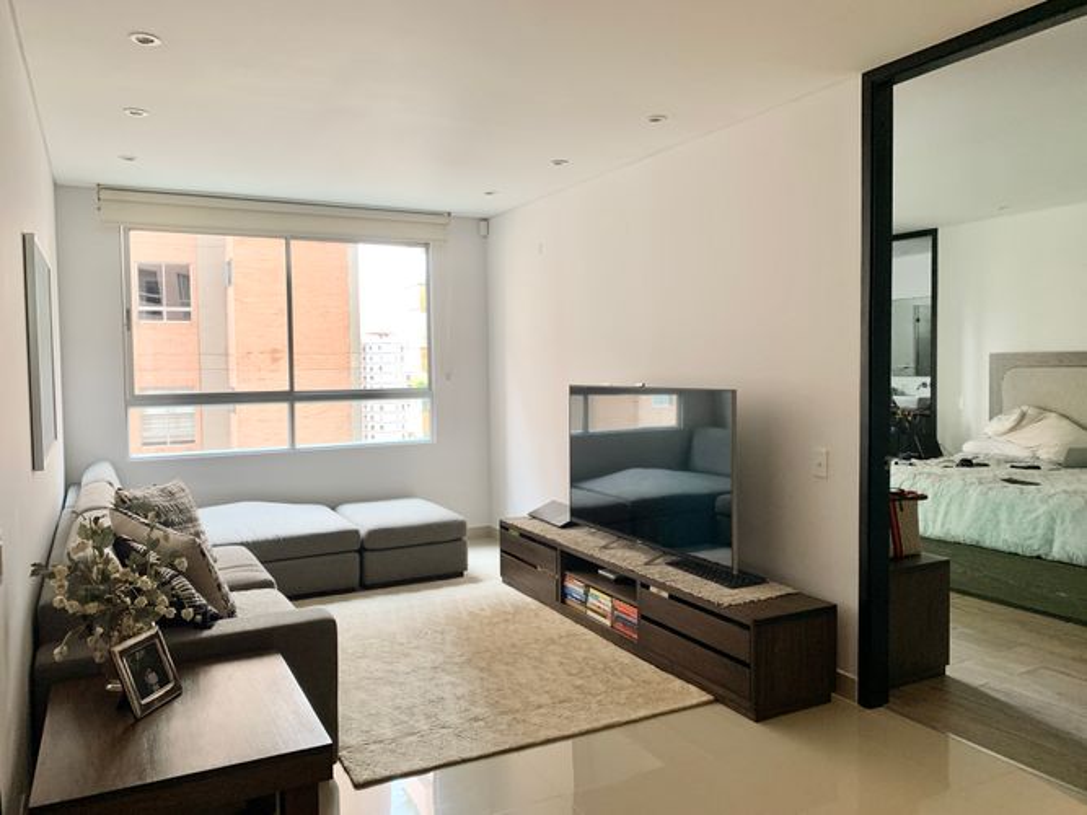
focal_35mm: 26
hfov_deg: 67.3
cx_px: 544
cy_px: 408
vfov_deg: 53.0
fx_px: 816
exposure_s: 1/60
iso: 160
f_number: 1.8
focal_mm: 4.25
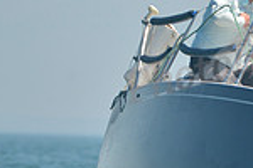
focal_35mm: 851
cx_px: 452
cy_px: 123
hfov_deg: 2.4
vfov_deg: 1.6
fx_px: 5980
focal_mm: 220
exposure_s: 1/1000
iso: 280
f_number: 6.3
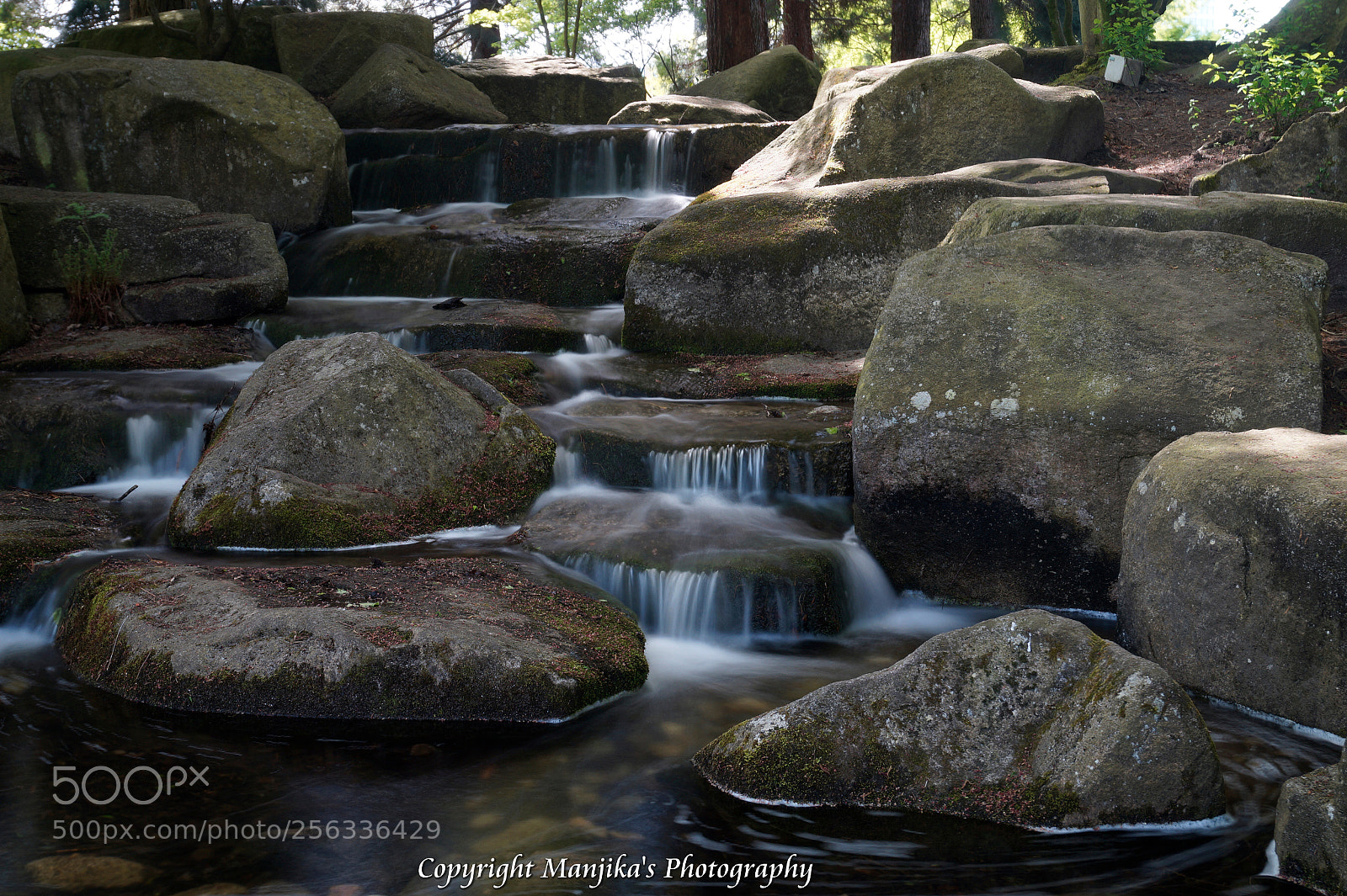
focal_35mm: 45
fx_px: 1683
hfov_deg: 43.6
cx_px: 674
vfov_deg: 29.8
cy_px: 448
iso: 100
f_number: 8
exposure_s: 3.2
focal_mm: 30
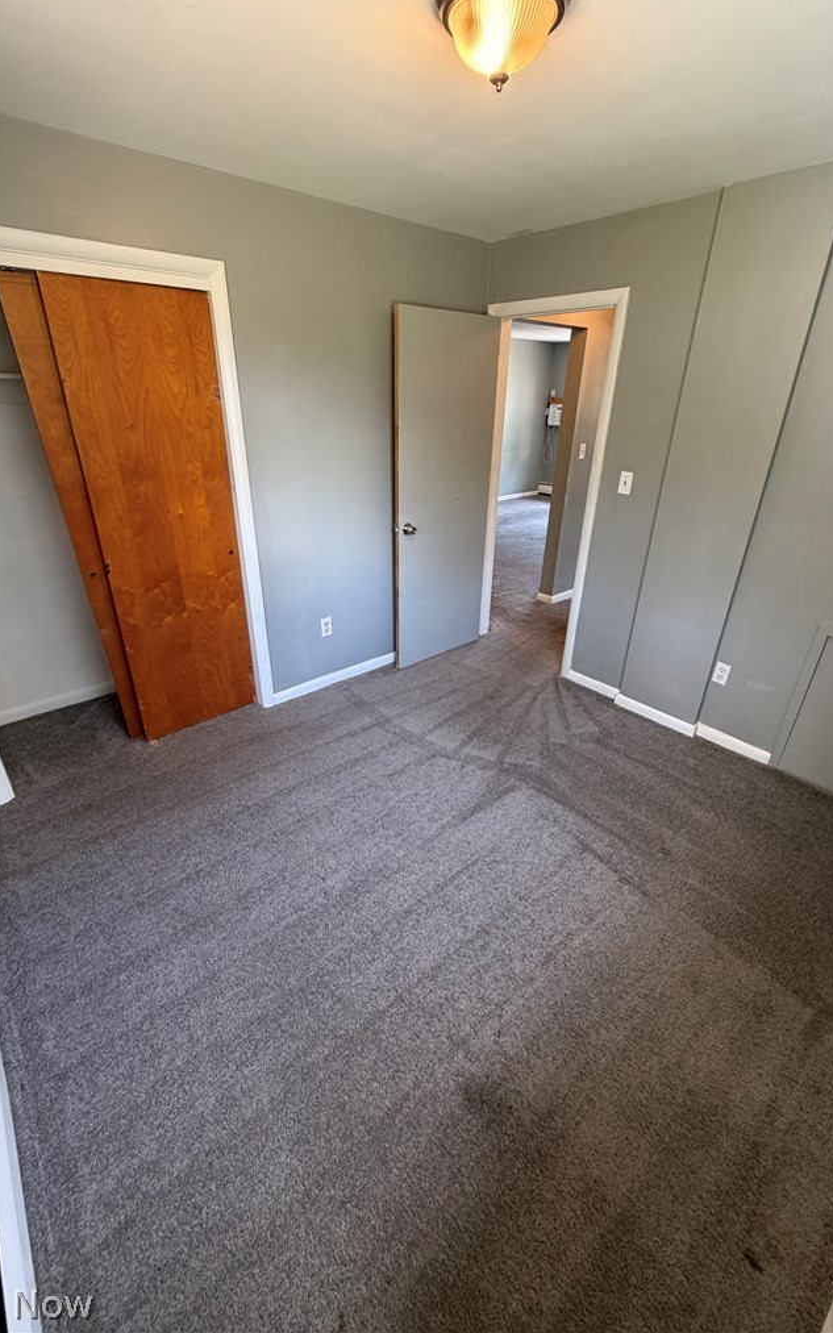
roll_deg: -1.1
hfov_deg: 74.8
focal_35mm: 15
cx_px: 417
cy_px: 661
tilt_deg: -26.5
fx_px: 545
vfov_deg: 101.5
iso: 250
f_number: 2.2
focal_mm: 2.22
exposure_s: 1/60
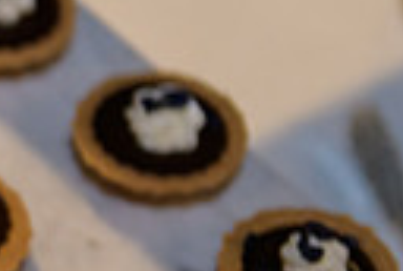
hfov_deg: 8.3
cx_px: -416
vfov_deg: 5.9
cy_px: 206
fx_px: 2637
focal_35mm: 235
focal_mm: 52
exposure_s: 1/125
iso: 1600
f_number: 3.2
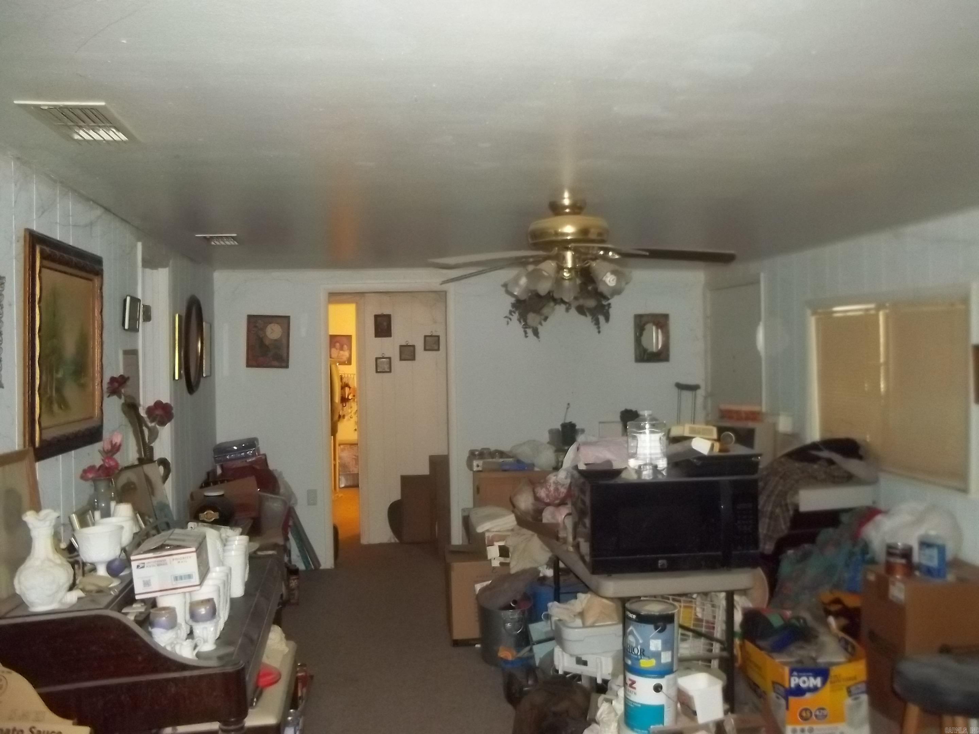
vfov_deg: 42.9
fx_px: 933
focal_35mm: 33
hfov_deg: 55.4
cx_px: 490
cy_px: 367
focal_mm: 5.9
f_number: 3.3
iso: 400
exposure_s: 1/30
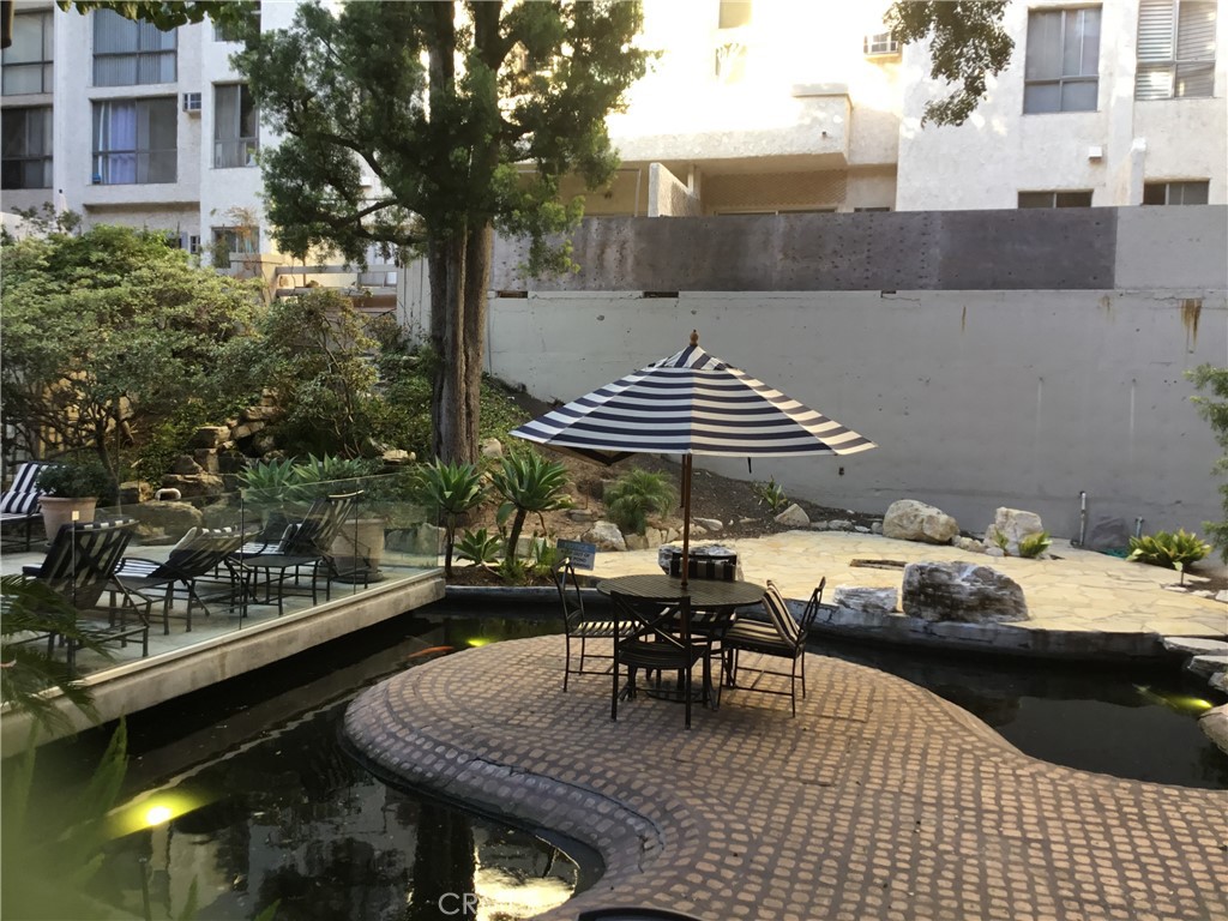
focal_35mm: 31
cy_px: 460
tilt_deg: -3.0
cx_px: 614
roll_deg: -1.5
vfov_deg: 45.4
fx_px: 1100
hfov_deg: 58.4
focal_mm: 3.3
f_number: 2.4
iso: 32
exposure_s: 1/60
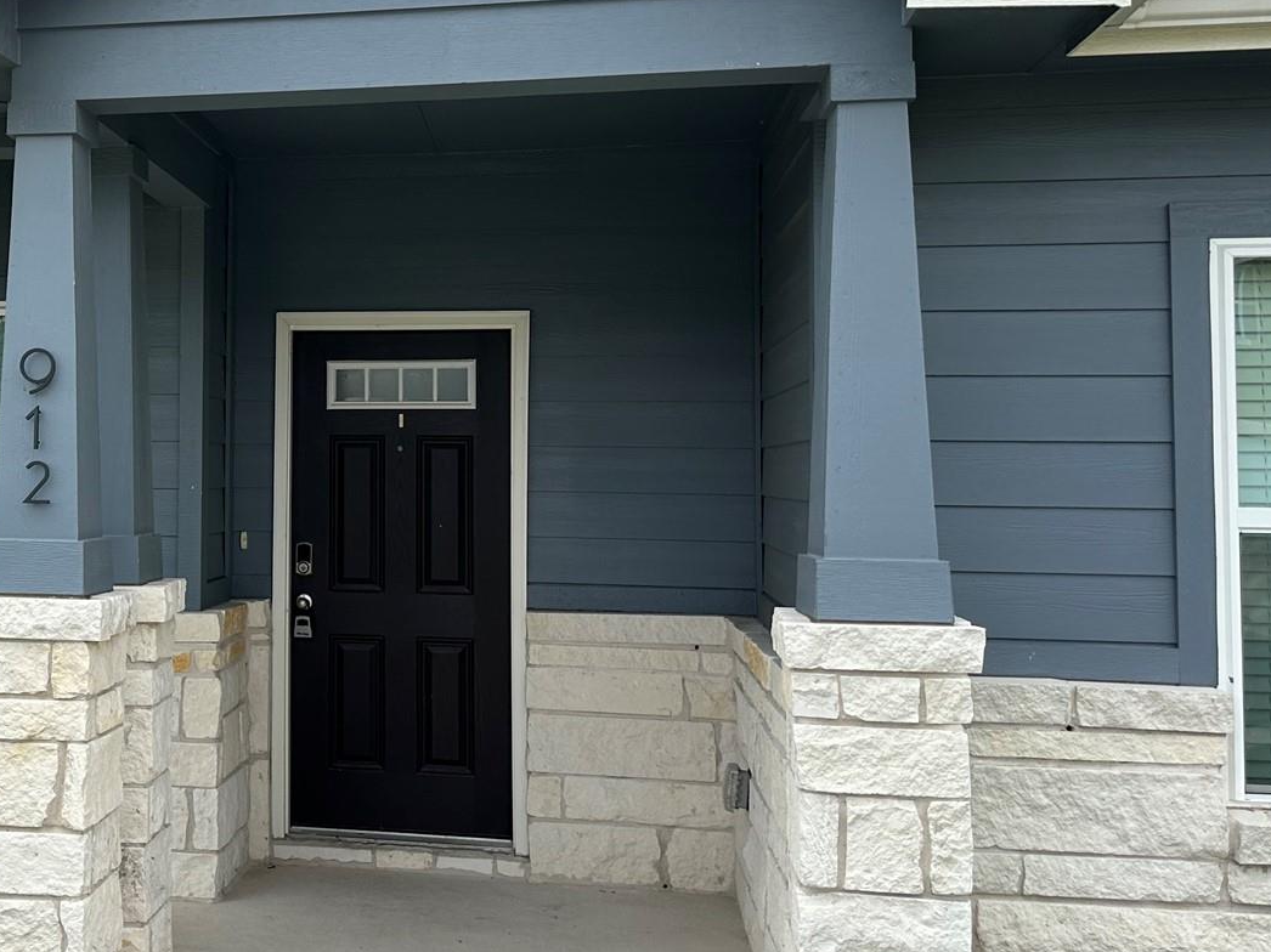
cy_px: 401
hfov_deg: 38.4
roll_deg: -1.0
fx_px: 1725
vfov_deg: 30.8
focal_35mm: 47
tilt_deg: +3.3
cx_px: 199
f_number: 1.78
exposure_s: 1/1157
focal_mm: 6.86
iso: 80
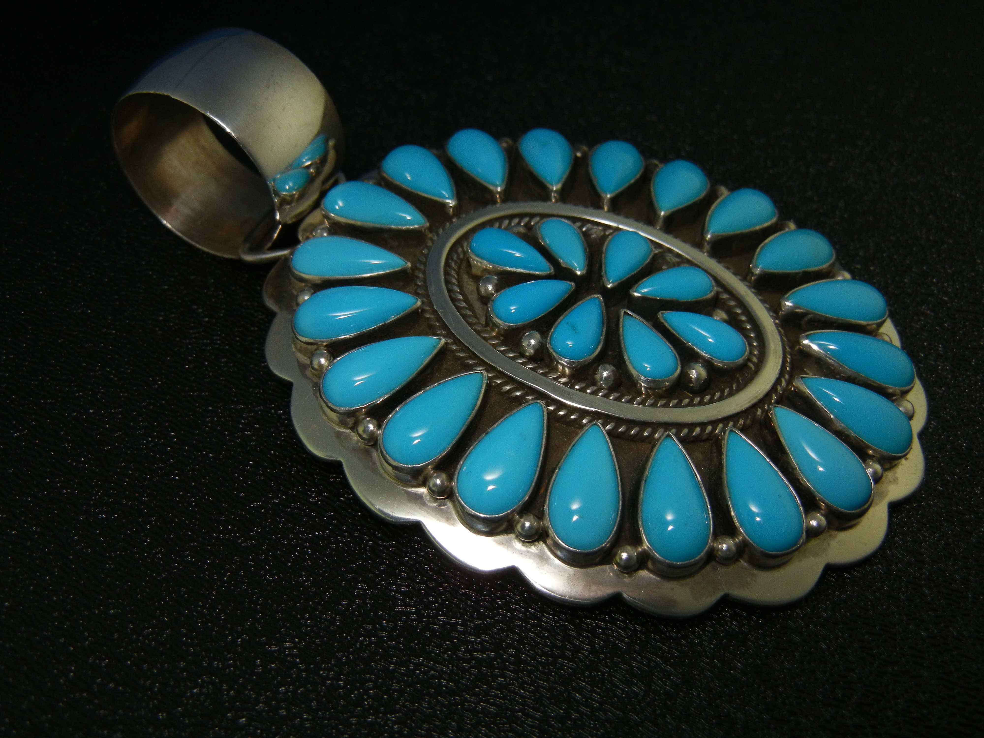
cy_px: 369
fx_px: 1109
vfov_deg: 36.8
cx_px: 492
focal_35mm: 39
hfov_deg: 47.9
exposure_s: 1/30
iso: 208
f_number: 7.4
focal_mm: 7.1
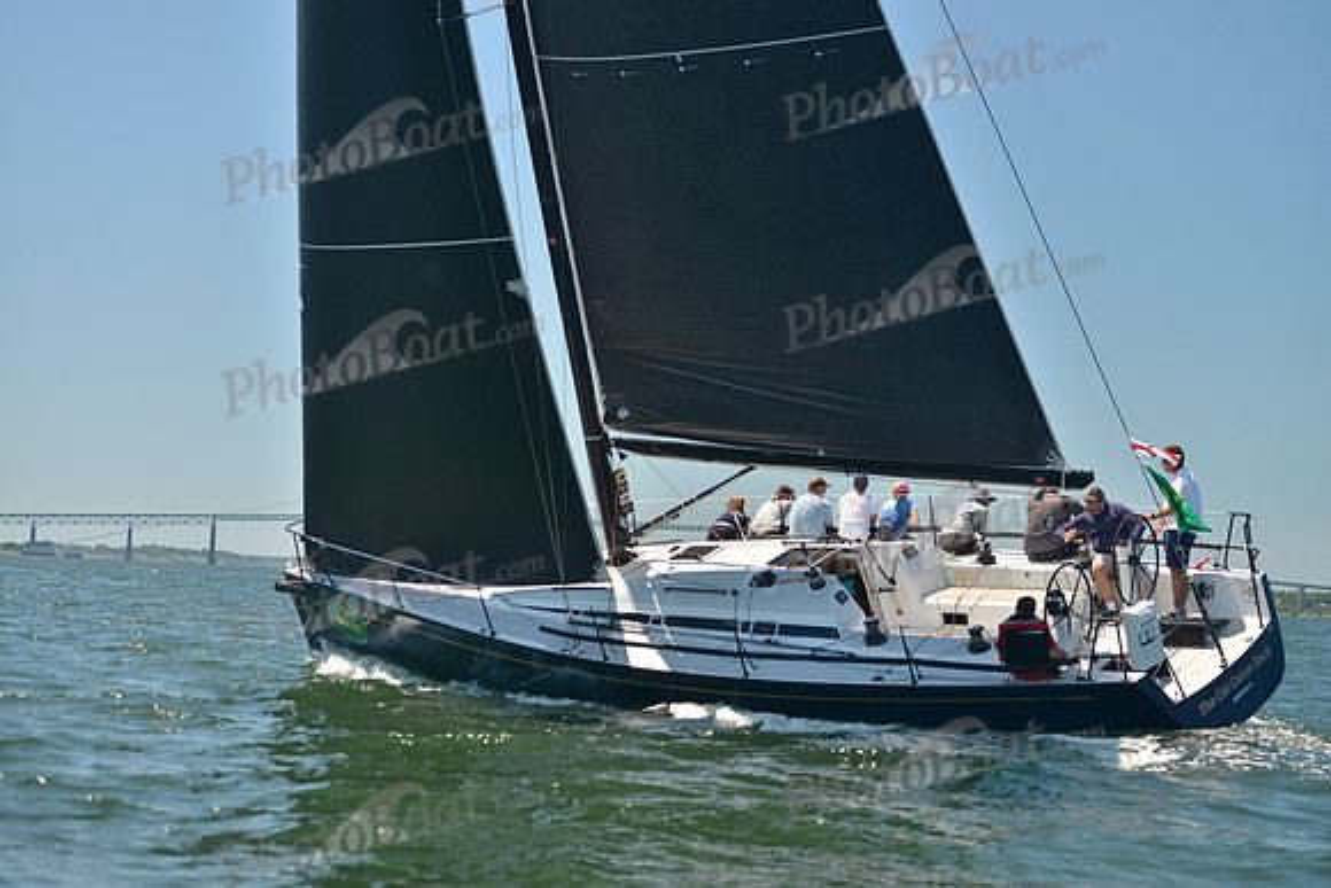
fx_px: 2589
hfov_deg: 28.8
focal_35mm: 70
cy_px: 444
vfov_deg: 19.5
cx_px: 666
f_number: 3.2
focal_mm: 70
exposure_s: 1/1250
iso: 280
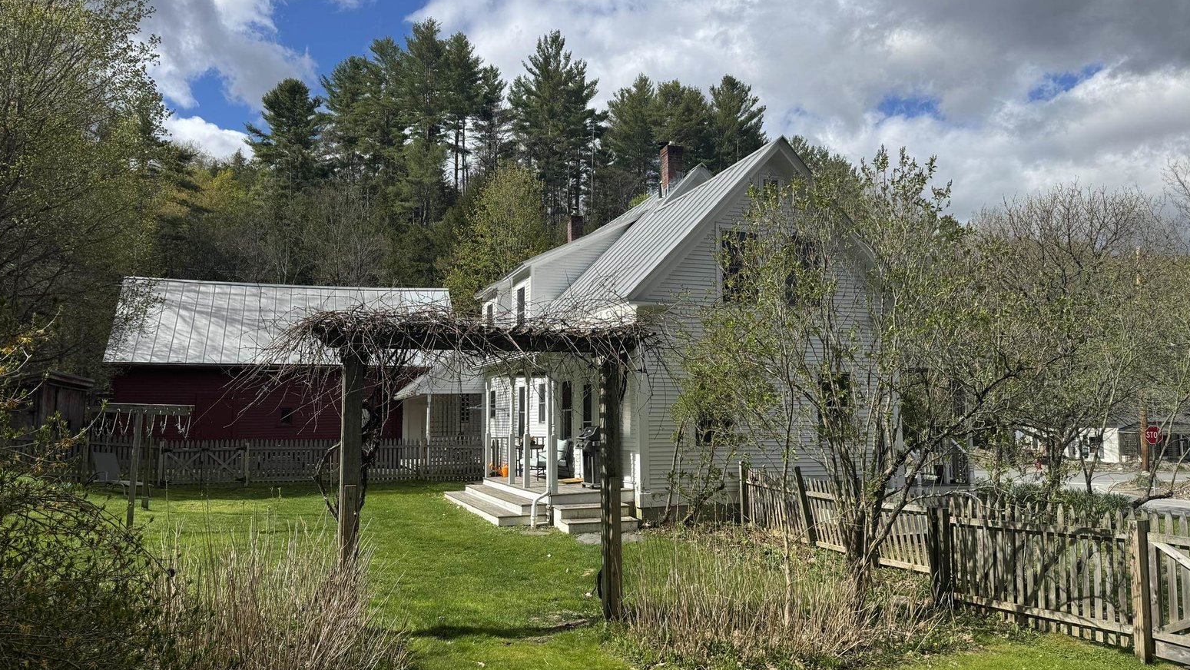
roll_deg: +1.2
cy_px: 336
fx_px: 852
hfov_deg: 69.8
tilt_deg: +1.7
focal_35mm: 27
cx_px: 596
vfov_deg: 42.9
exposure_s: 1/5348
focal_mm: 6.76
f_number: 1.78
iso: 80
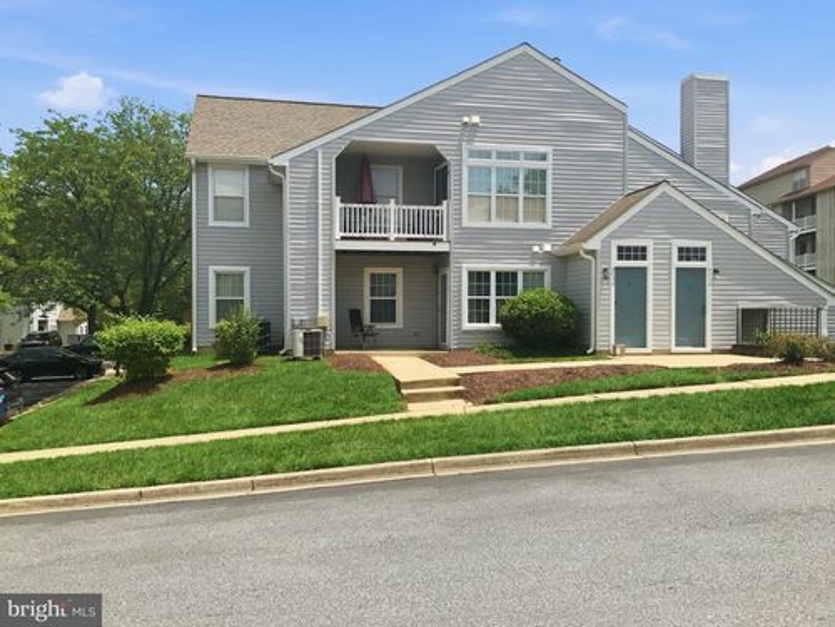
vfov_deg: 48.2
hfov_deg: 61.7
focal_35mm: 29
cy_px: 314
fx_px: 700
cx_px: 418
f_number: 1.8
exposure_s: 1/2427
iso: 20
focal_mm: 3
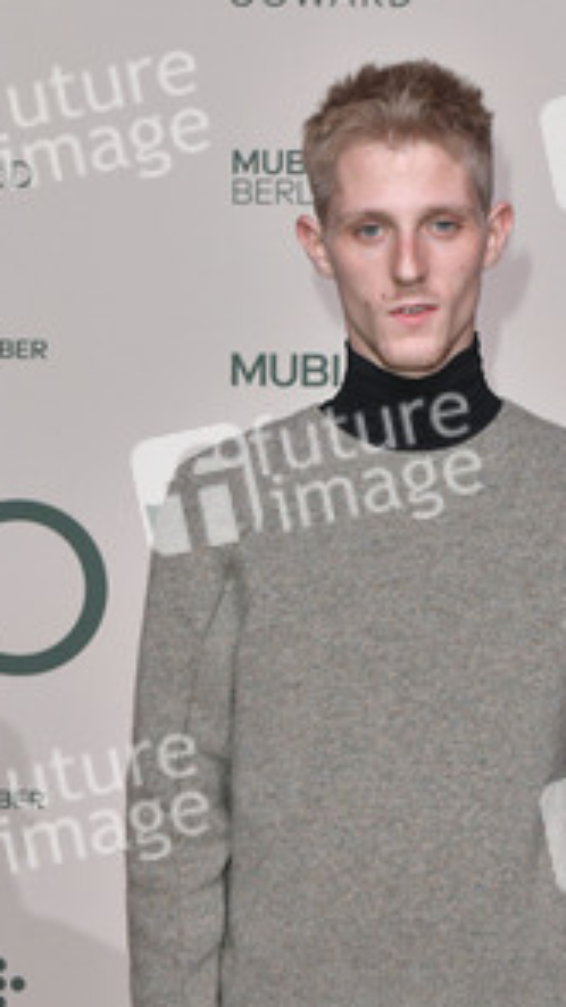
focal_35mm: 78
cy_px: 645
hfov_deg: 15.4
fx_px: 2081
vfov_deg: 27.1
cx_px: 406
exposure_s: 1/200
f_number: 6.3
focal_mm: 55
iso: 2500
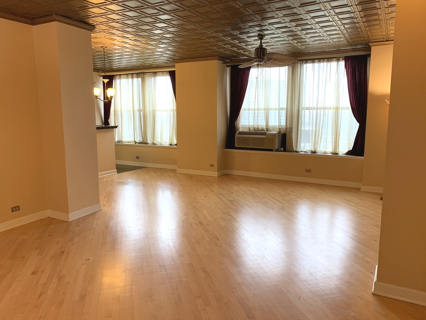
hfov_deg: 67.3
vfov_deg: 53.1
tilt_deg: -8.6
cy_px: 160
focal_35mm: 26
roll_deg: +0.0
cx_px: 213
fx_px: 320
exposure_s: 1/60
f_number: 1.8
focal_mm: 4.25
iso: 160
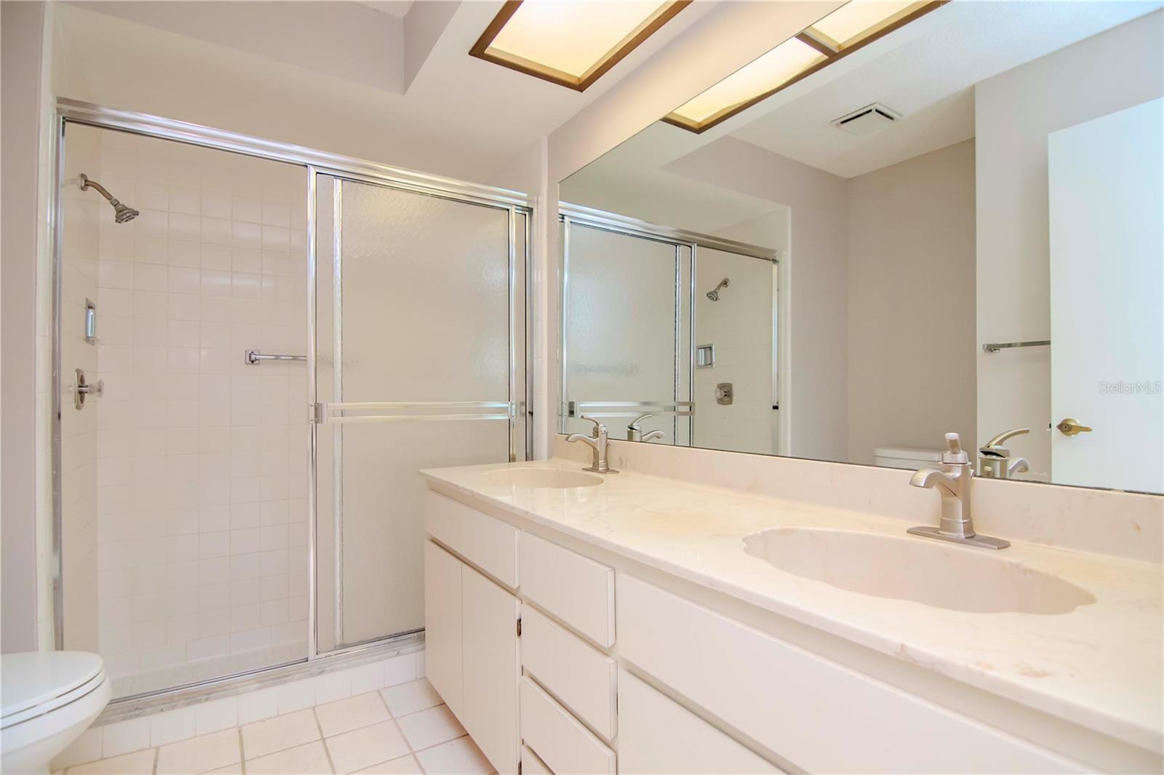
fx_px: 533
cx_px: 582
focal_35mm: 16
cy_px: 388
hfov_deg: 95.0
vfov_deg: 72.0
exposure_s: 1/125
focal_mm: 11
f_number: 4
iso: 1250
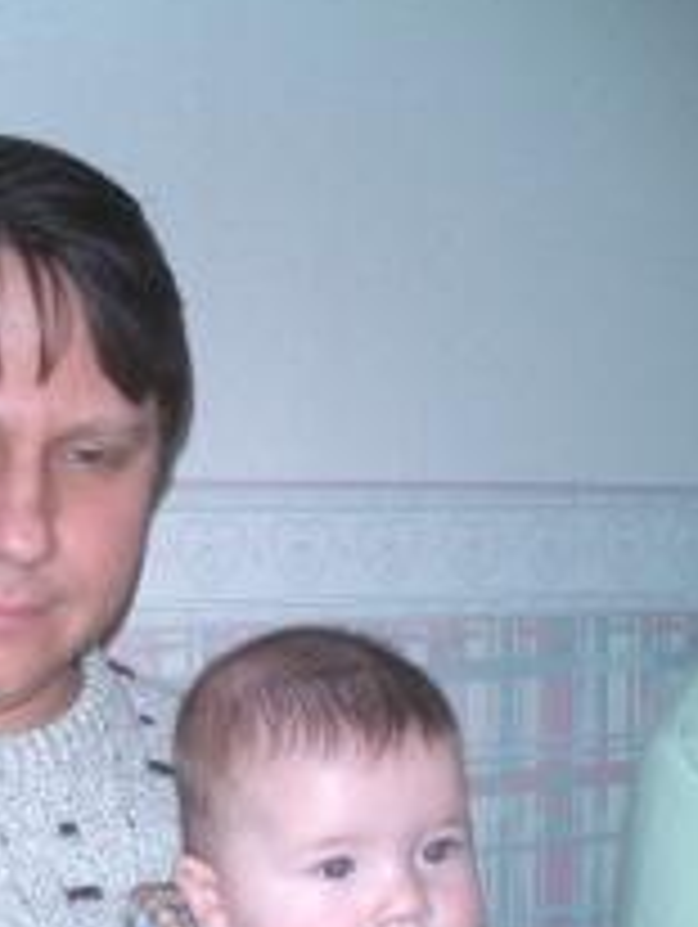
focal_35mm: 76
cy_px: 760
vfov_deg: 25.1
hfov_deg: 19.2
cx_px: 104
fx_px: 2039
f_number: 4.2
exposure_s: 1/40
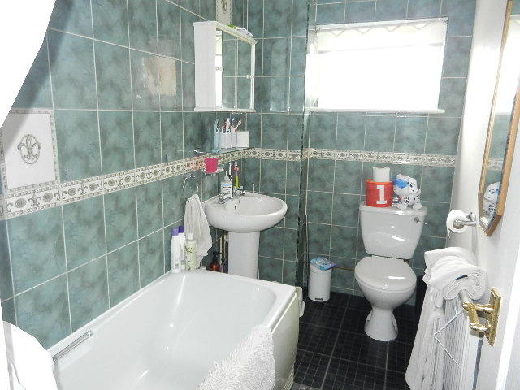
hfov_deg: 69.4
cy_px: 195
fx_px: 376
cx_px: 260
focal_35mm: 25
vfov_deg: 54.9
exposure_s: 1/30
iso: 200
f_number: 3.5
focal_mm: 4.5
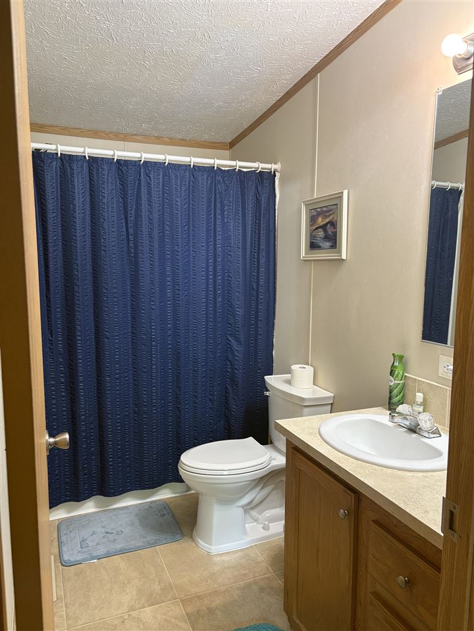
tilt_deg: -6.8
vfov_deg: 67.3
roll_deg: -0.1
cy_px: 316
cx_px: 237
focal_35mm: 26
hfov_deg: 53.1
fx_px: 475
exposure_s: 1/60
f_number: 1.6
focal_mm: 5.96
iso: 160
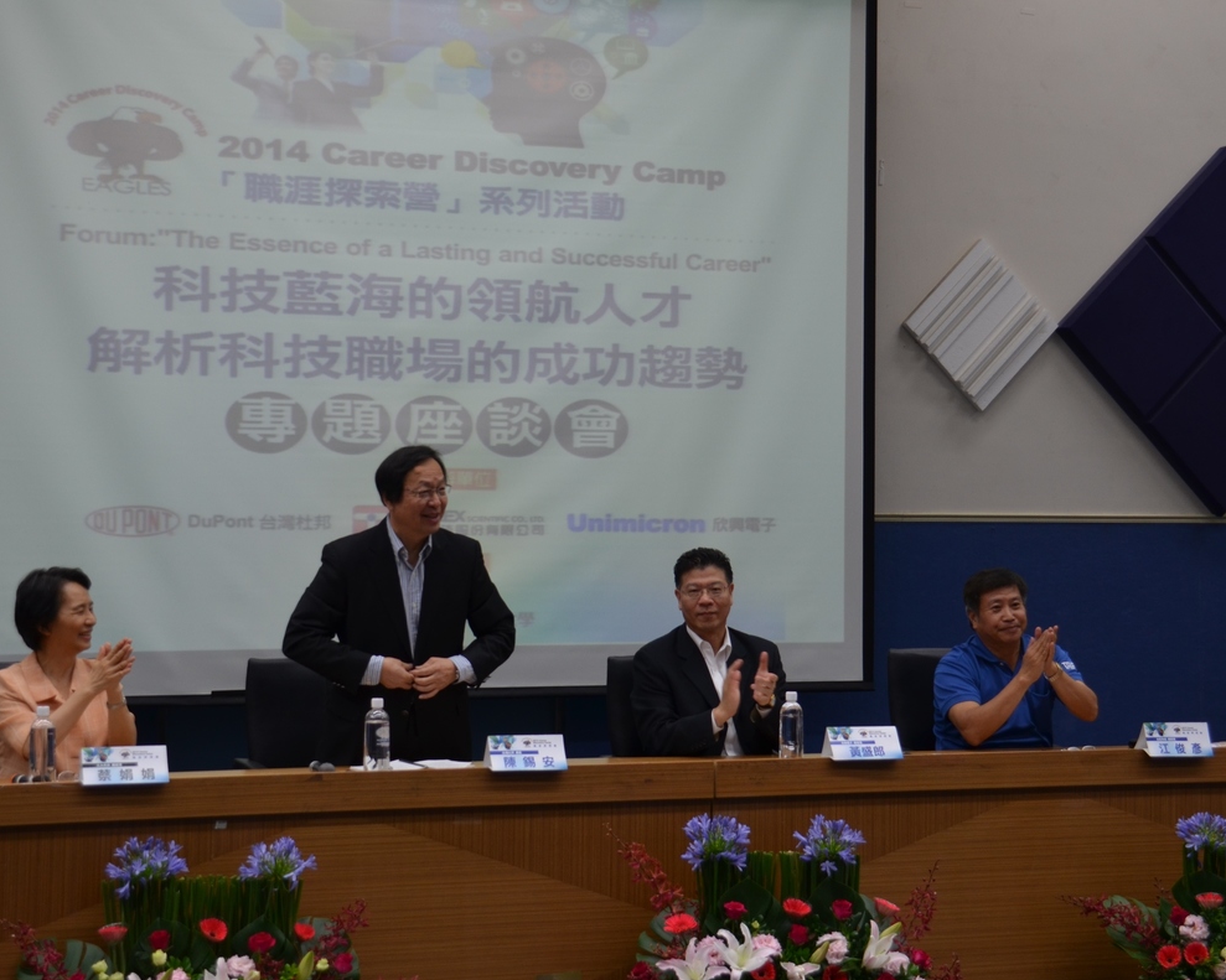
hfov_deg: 25.4
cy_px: 490
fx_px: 2721
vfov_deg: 20.4
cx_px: 543
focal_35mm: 75
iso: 400
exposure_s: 1/100
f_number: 5
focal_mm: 44
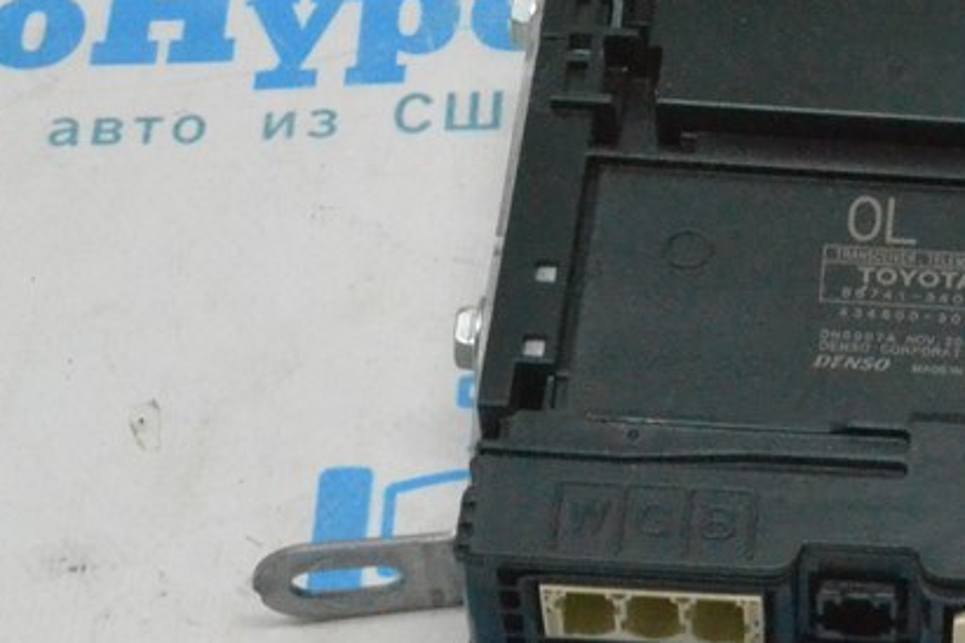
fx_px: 3404
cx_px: 1111
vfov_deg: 10.8
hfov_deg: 15.6
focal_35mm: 127
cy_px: 327
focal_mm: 34
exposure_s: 1/160
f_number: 13
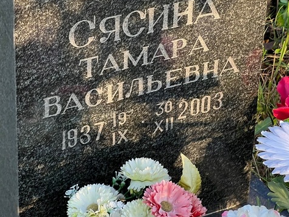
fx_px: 1085
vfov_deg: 11.3
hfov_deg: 15.2
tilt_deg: -30.9
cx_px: 165
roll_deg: -1.6
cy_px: 34
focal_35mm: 130
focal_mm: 9
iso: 32
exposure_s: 1/122
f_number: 2.8
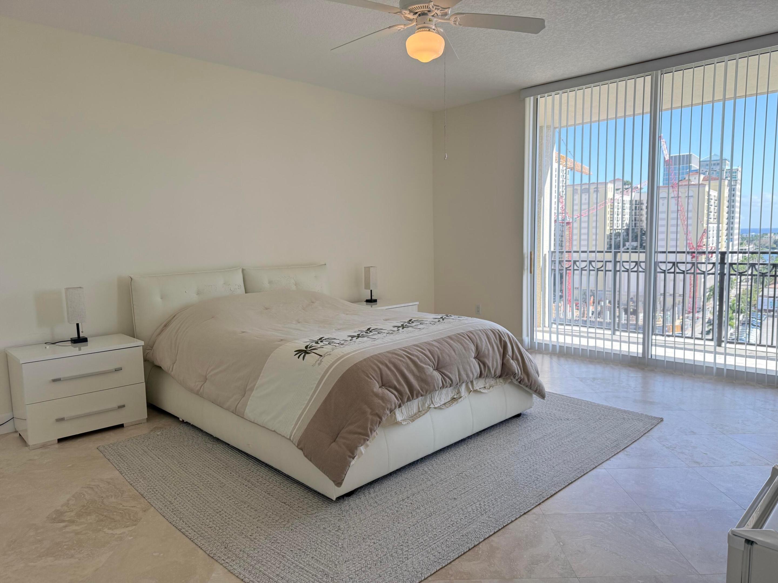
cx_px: 389
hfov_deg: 71.6
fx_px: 539
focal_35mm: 24
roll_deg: +1.1
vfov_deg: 56.8
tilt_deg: -5.6
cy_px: 292
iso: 100
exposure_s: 1/840
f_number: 1.78
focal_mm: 6.76
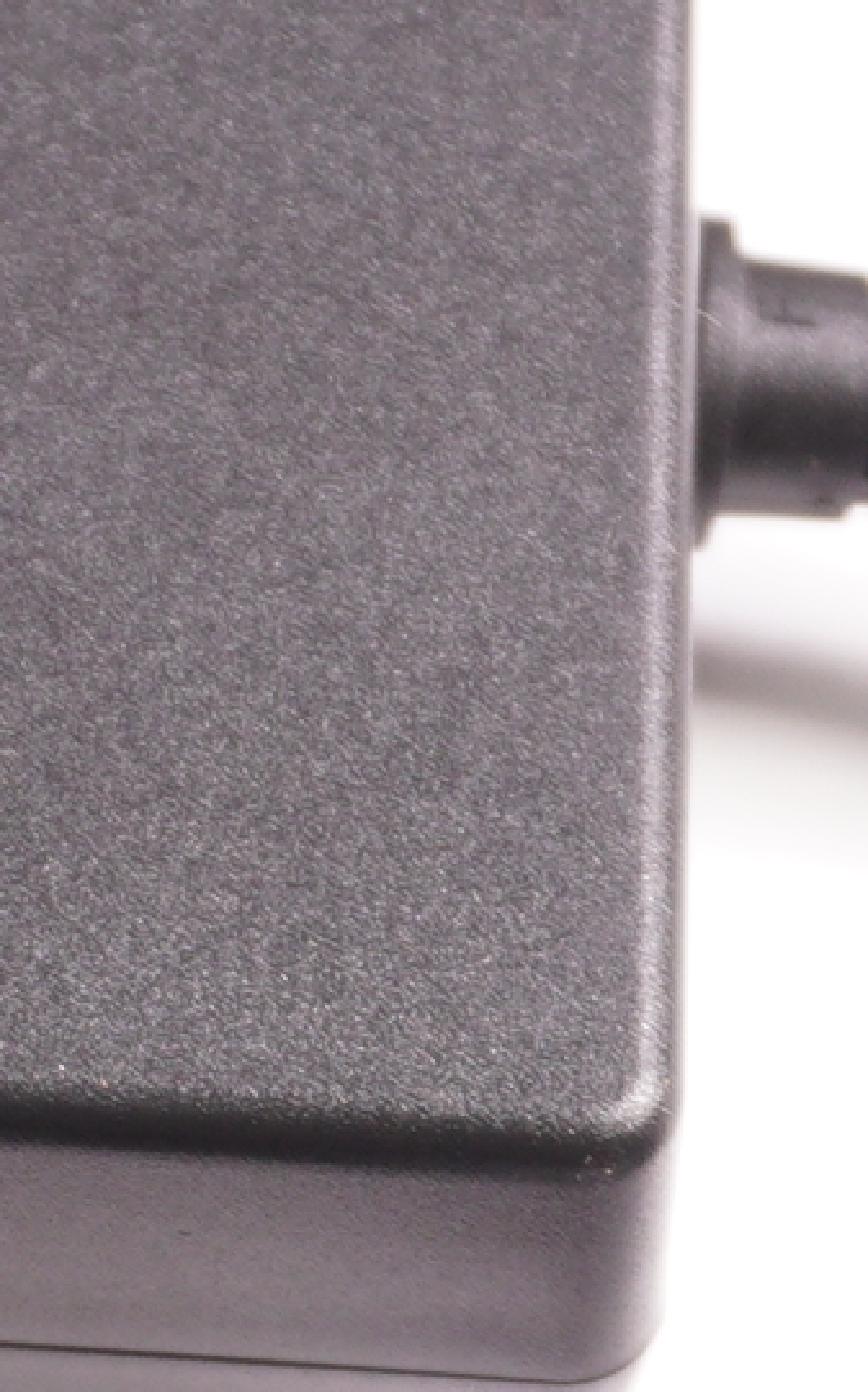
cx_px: -634
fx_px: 8708
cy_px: 789
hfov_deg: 5.6
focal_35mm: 230
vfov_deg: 9.1
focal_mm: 27
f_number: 5.6
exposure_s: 1/40
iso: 200
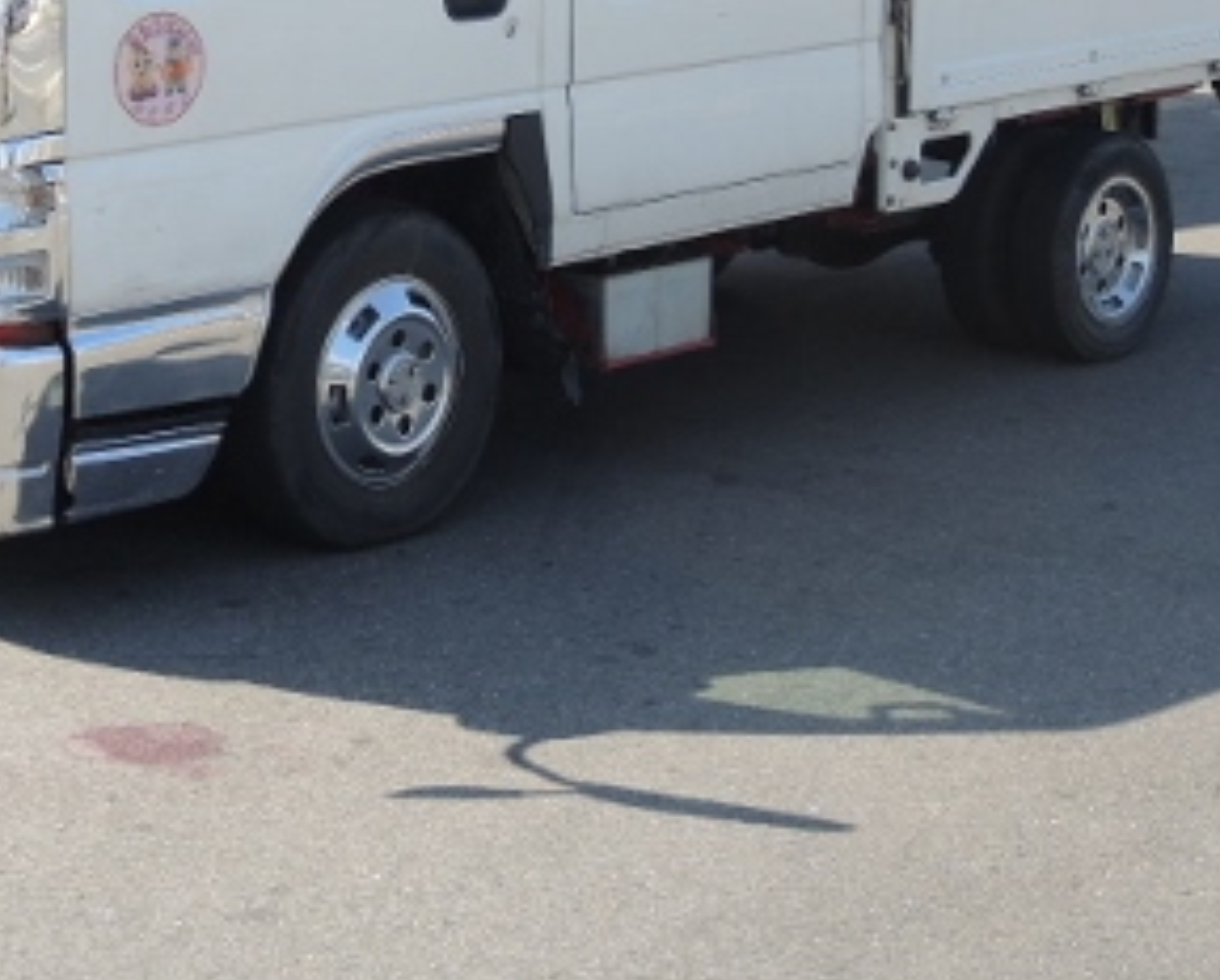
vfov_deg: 18.3
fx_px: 2965
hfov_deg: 23.1
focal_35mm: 82
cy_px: -4
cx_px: 380
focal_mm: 8.2
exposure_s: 1/800
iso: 80
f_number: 2.2
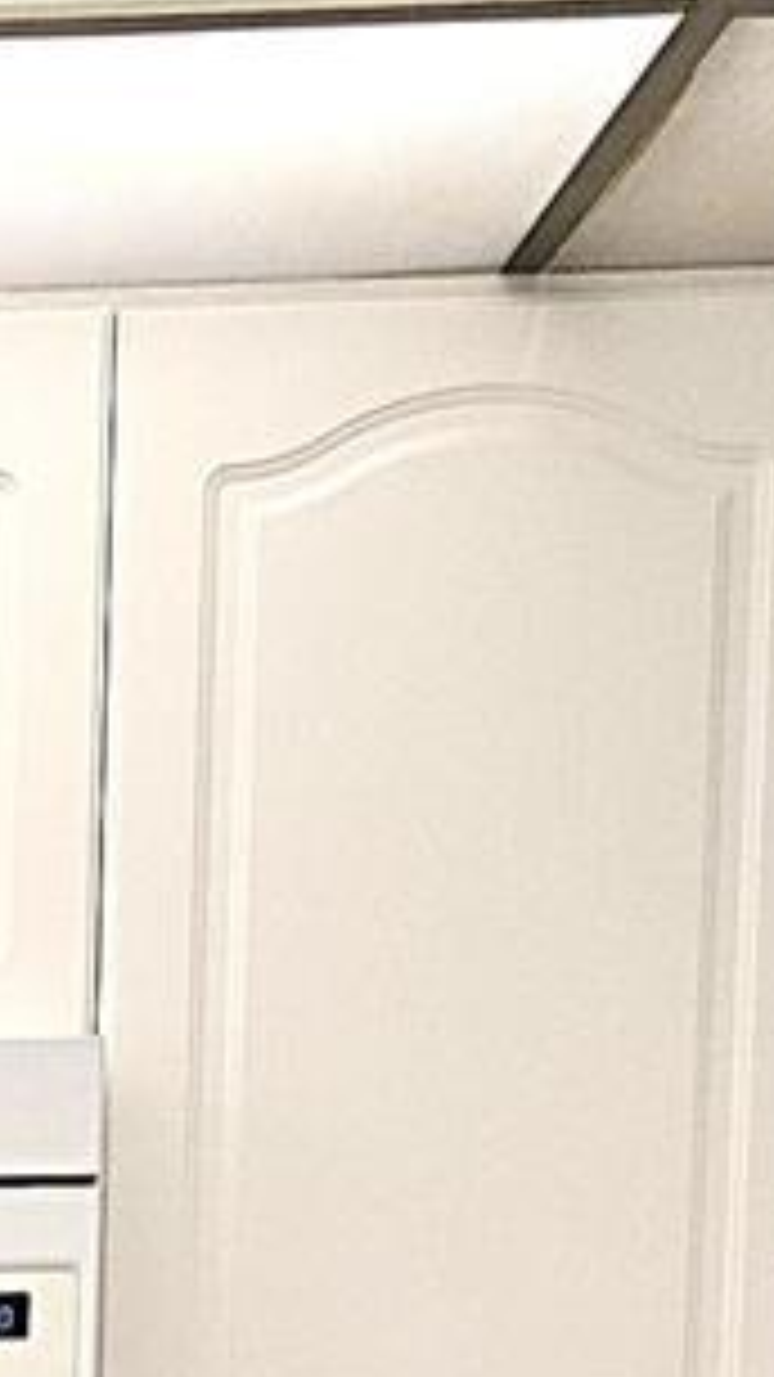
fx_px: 4782
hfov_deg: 8.4
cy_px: 2511
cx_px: -1102
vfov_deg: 14.4
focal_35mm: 131
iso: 25
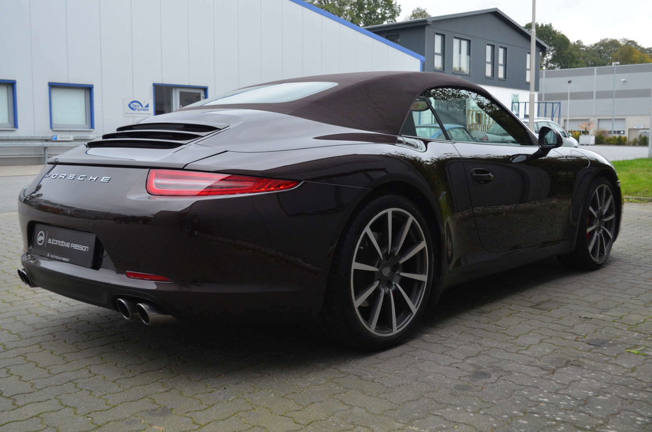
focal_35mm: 36
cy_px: 216
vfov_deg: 36.7
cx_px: 326
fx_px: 651
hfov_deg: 53.2
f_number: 4
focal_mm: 24
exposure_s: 1/50
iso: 800
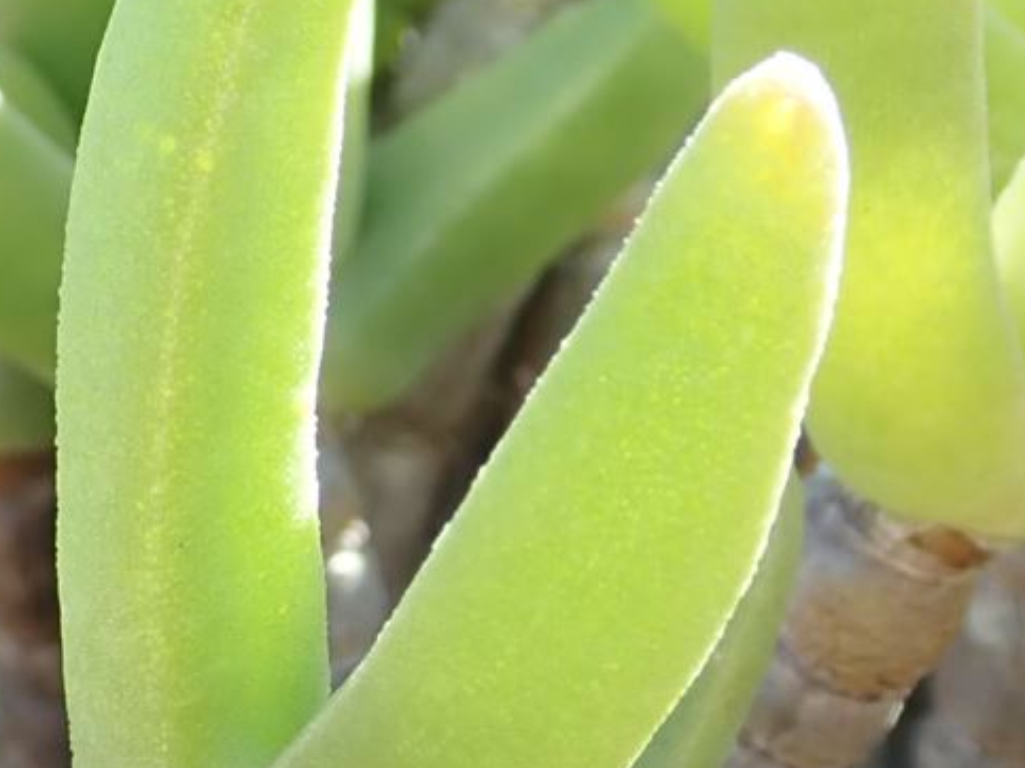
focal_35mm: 145
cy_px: 855
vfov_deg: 10.1
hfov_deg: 13.6
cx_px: 463
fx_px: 4292
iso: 100
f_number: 3.5
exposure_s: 1/160
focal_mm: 6.42
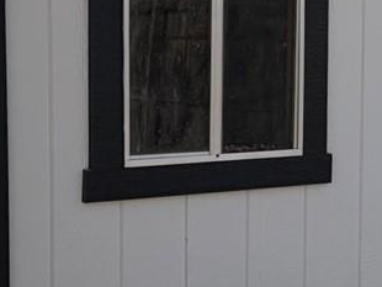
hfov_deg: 14.5
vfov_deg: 11.1
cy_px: 132
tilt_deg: -5.7
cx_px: 367
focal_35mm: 134
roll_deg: -0.8
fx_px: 1480
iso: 64
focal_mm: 5.96
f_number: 1.6
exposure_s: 1/1901
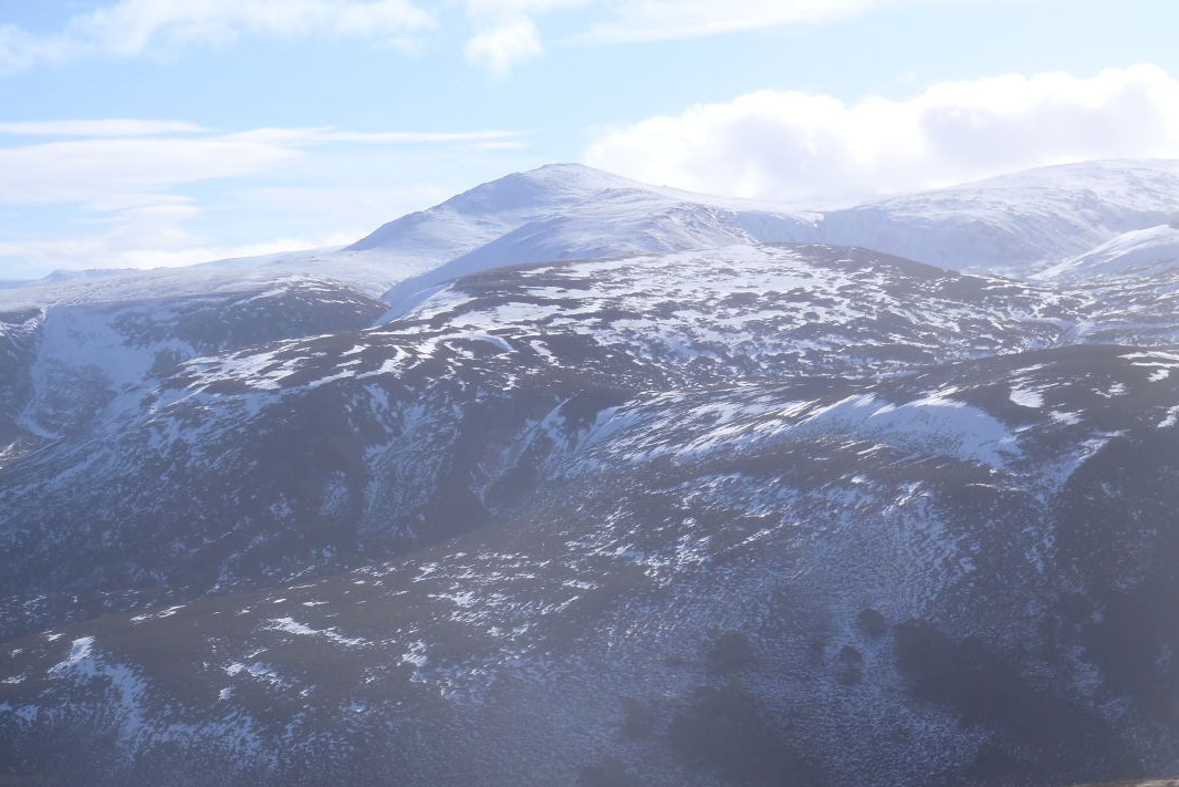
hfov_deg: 29.7
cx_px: 588
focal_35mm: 68
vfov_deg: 20.0
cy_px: 410
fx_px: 2227
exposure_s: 1/400
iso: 80
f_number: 5.6
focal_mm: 11.76
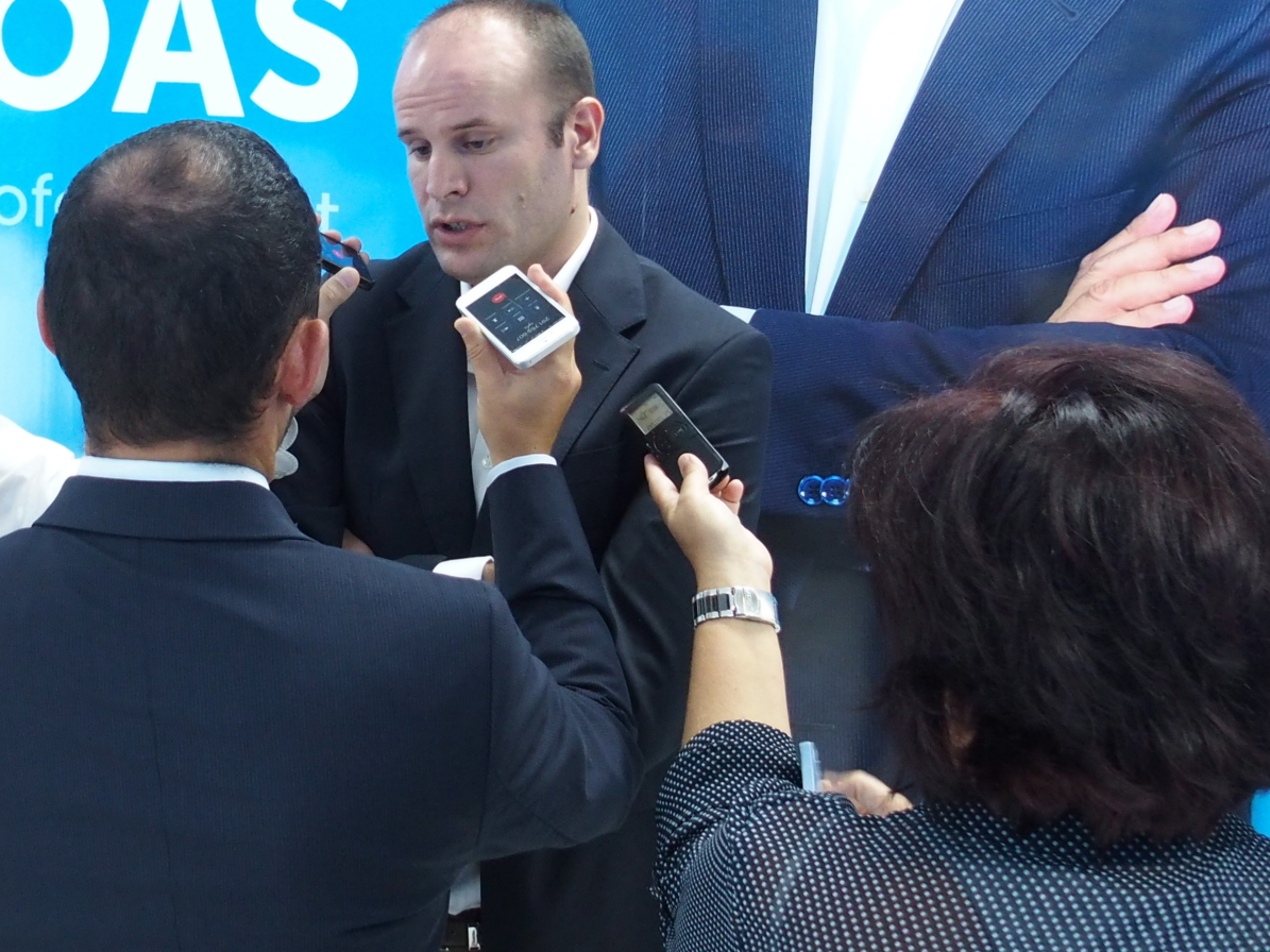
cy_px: 192
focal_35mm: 48
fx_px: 1761
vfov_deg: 29.6
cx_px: 337
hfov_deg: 38.8
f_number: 2.8
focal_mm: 6
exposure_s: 1/30
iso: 500
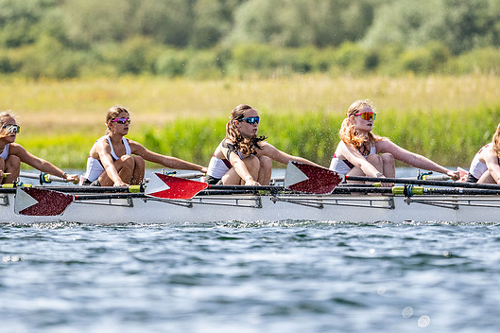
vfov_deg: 2.1
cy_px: 151
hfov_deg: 3.1
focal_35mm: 658
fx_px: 9133
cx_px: 242
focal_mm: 400
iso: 280
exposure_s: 1/2500
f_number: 4.5
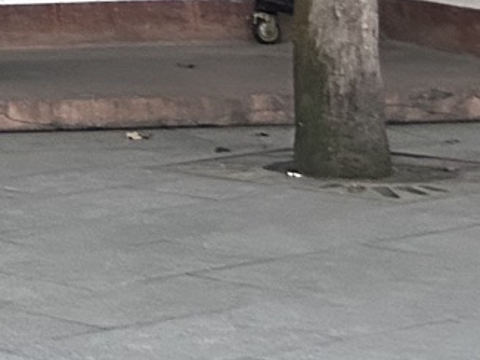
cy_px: -723
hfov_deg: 10.4
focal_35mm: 164
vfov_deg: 7.8
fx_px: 2275
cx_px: -675
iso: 400
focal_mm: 5.7
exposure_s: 1/60
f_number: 1.5
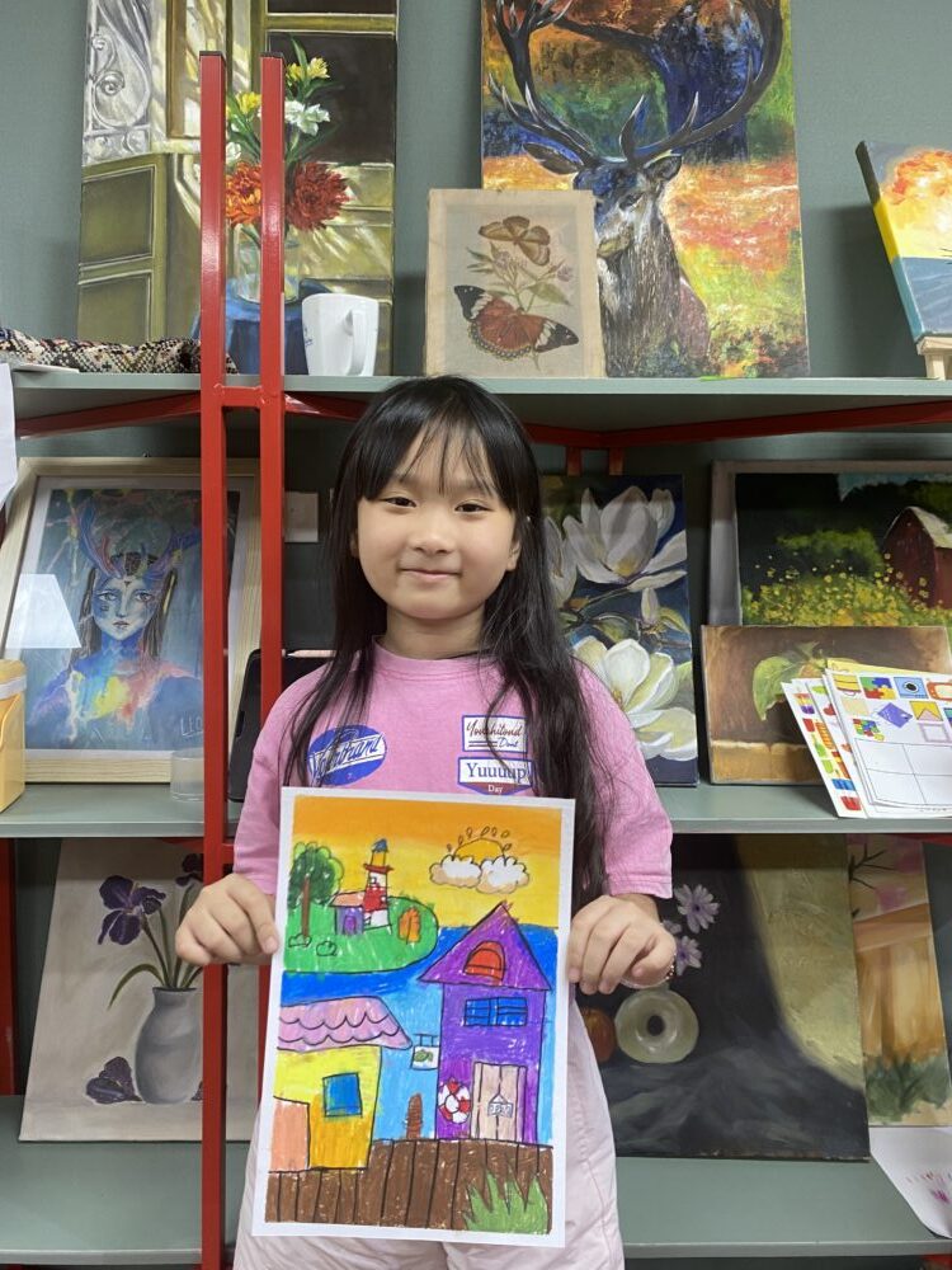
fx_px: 953
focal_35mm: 26
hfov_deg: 53.1
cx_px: 476
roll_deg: -0.3
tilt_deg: -1.4
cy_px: 635
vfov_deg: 67.3
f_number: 1.8
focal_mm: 4.25
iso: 64
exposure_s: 1/50
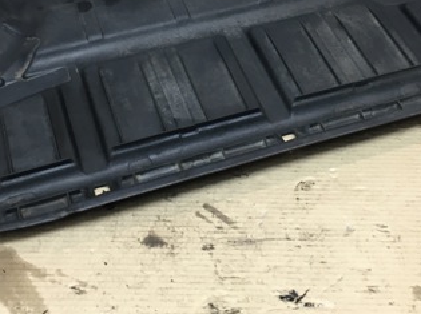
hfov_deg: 32.7
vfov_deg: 24.1
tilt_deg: -35.6
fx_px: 716
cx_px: 234
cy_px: 38
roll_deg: -1.2
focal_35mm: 59
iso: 80
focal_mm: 4.15
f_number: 2.2
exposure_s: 1/33
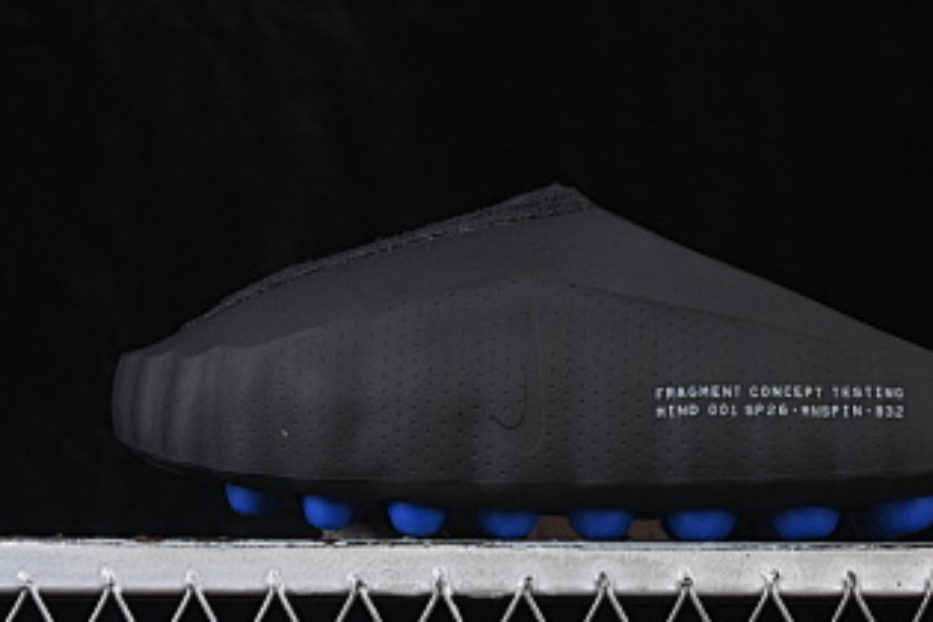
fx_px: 3084
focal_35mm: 119
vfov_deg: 11.5
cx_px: 557
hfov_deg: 17.2
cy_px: 235
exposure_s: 1/60
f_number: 6.3
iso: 160
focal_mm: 50
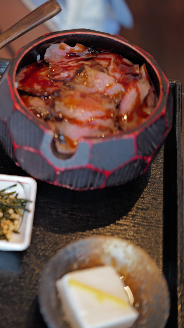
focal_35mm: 68
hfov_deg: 16.6
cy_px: 164
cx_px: -62
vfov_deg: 31.0
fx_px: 590
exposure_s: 1/80
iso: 125
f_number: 2
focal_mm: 43
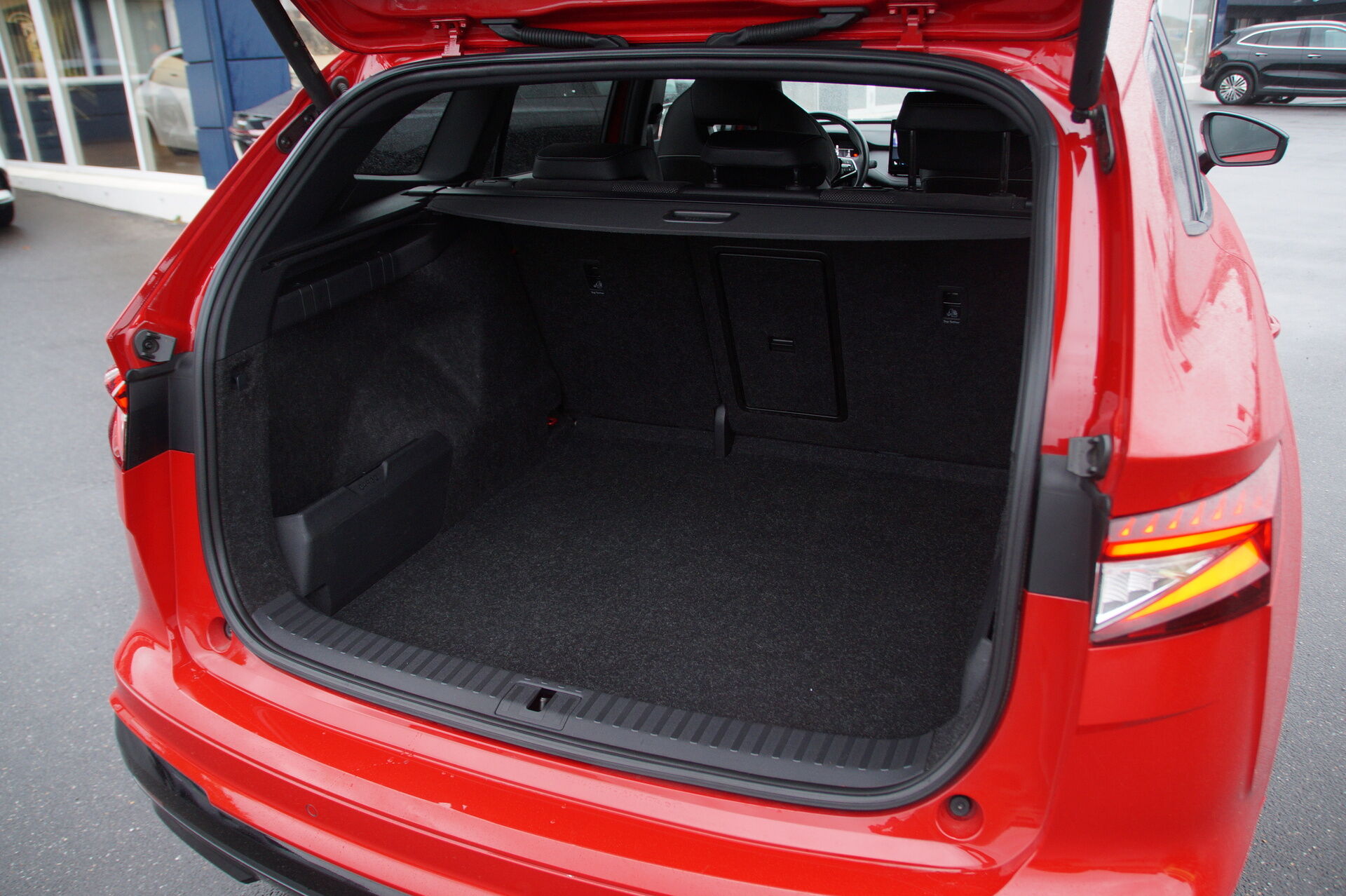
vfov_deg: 47.9
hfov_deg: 67.4
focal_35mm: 27
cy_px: 448
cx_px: 673
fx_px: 1009
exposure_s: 1/60
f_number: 4
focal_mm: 18
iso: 320
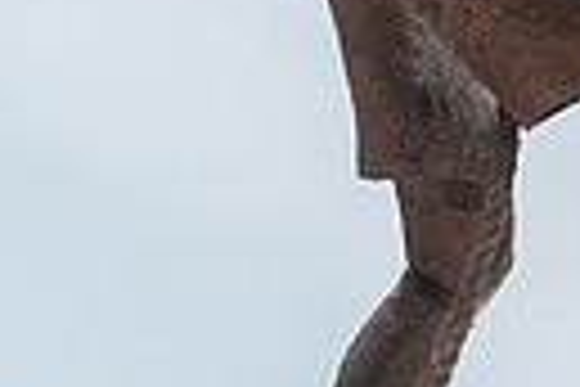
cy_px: 83
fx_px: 5816
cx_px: 432
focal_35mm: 361
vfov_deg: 3.8
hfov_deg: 5.7
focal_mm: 80
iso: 400
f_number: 4
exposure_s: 1/4000
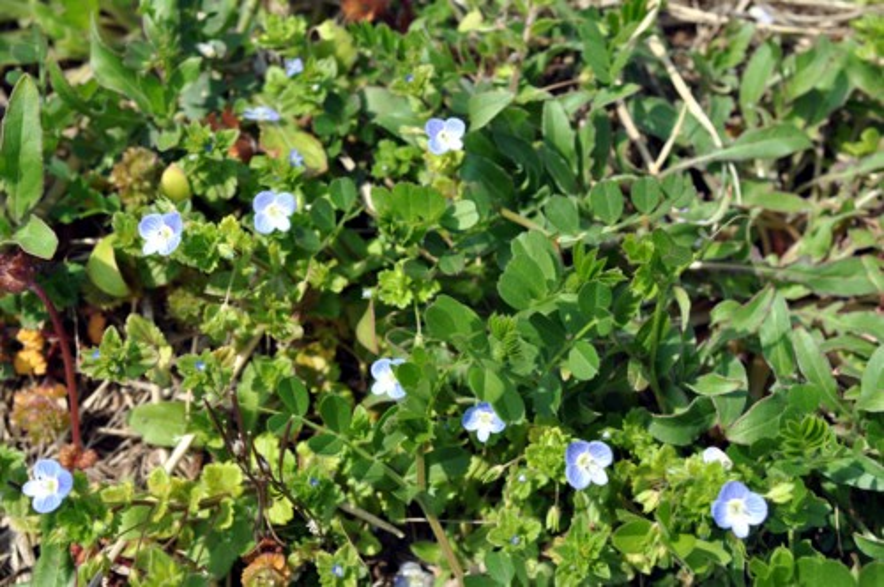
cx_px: 442
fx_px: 1471
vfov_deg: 22.6
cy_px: 294
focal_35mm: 60
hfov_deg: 33.4
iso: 200
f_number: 10
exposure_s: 1/400
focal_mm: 40
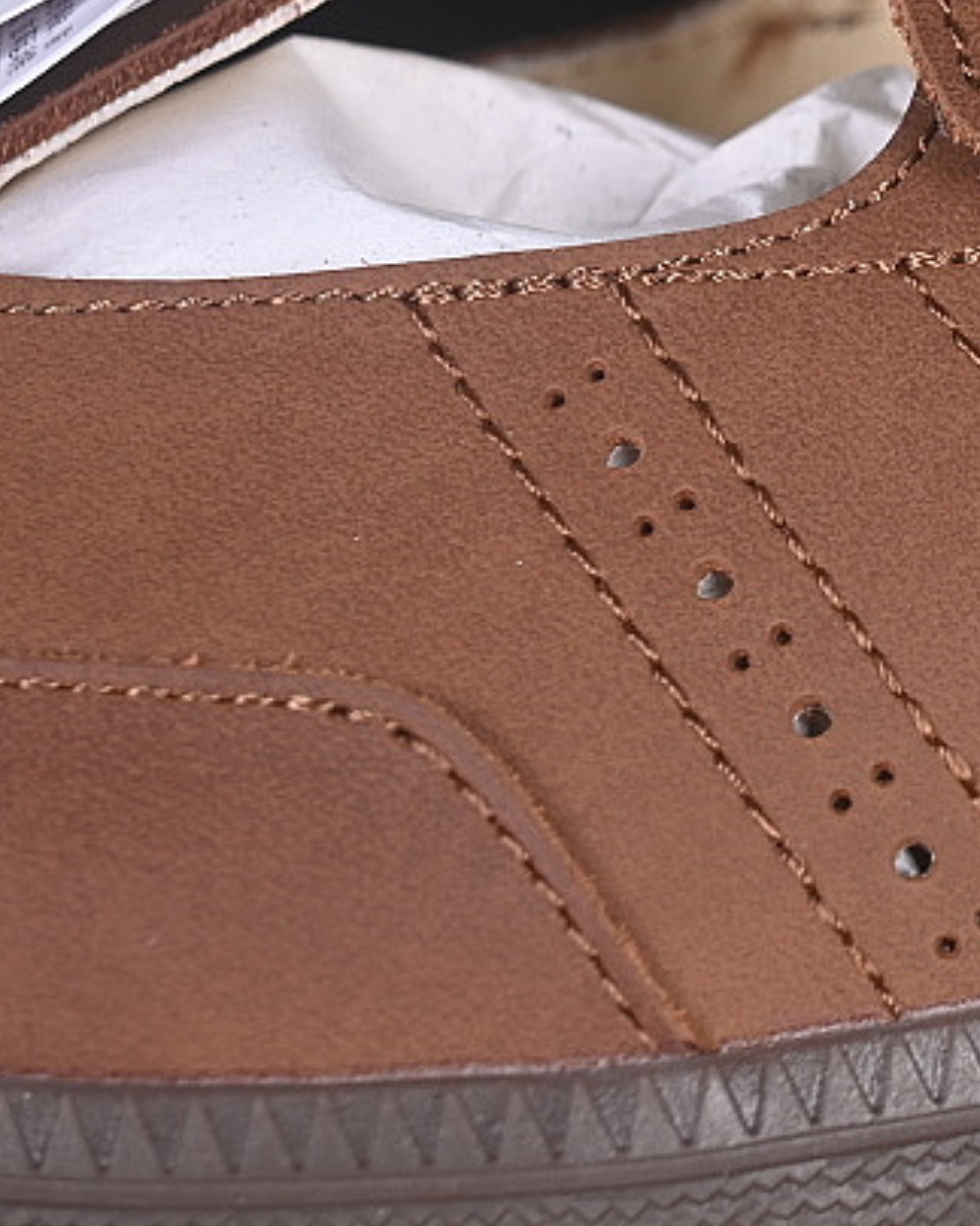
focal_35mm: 188
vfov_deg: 10.2
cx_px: 1620
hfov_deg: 8.0
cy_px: 243
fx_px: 6819
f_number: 6.3
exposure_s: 1/60
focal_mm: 50
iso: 160
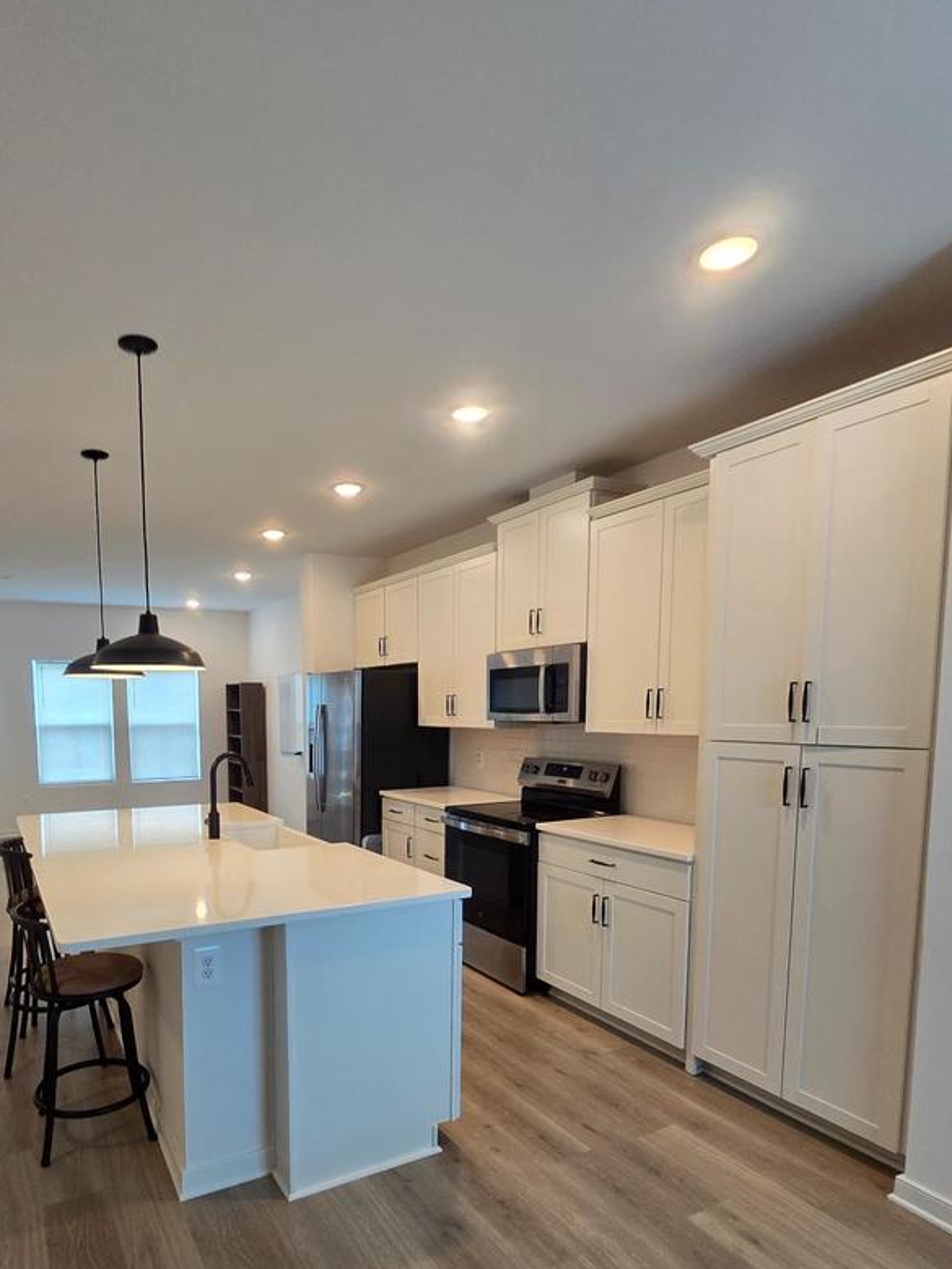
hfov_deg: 70.4
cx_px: 355
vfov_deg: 85.7
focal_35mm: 18
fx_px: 660
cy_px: 807
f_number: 2.2
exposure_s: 1/60
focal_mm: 2.2
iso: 80
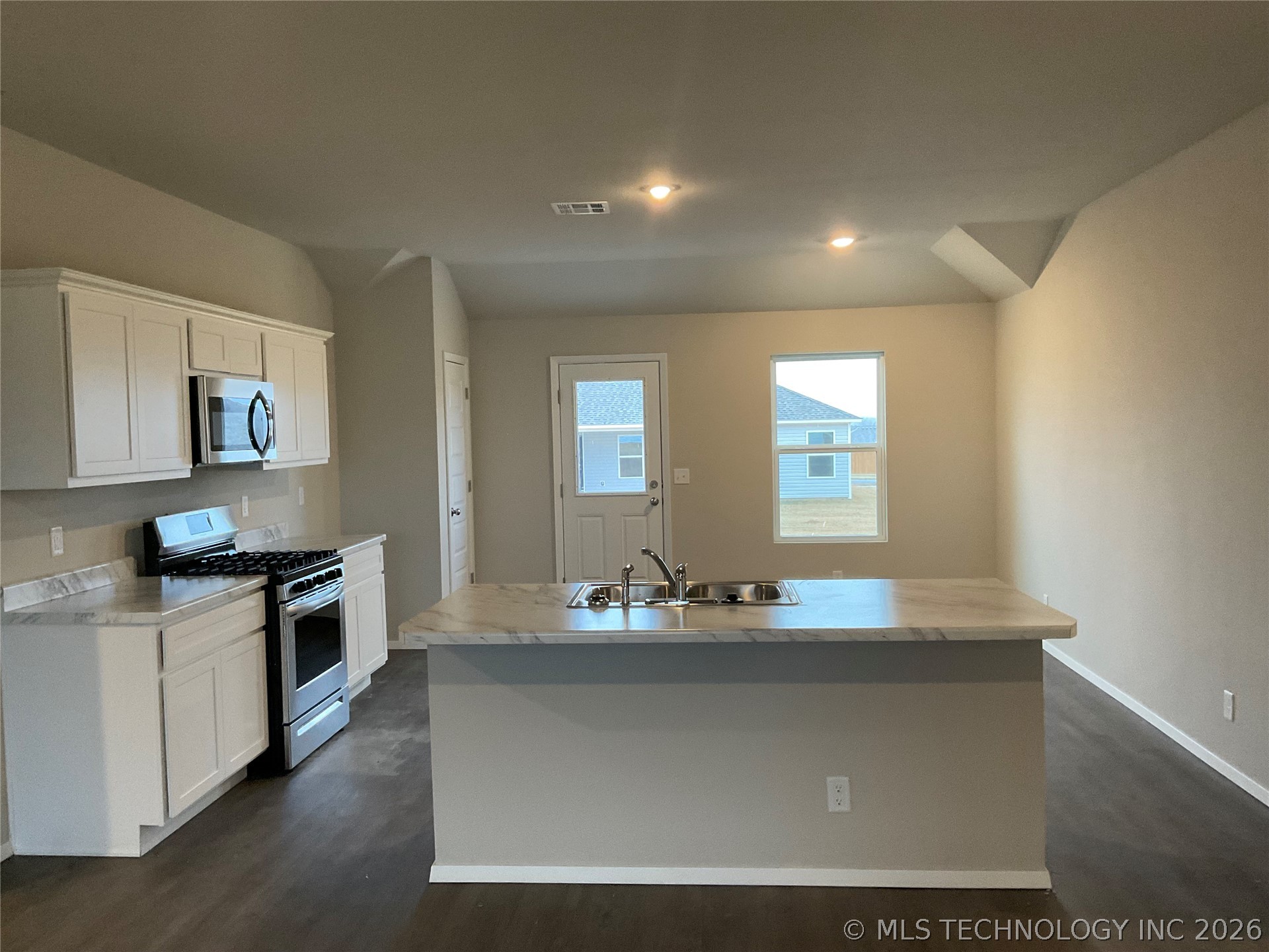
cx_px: 634
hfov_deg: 61.7
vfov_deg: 48.2
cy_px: 476
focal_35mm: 29
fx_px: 1063
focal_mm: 3
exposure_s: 1/60
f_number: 1.8
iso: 250
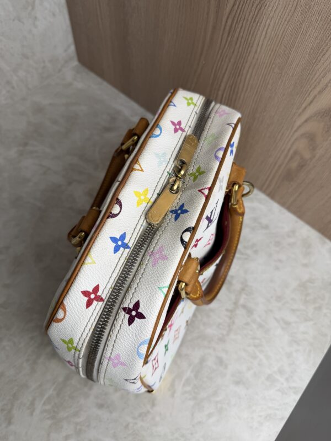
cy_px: 220
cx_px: 166
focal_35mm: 24
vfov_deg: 71.6
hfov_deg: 56.8
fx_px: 306
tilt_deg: -62.9
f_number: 1.78
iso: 80
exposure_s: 1/319
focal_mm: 6.76
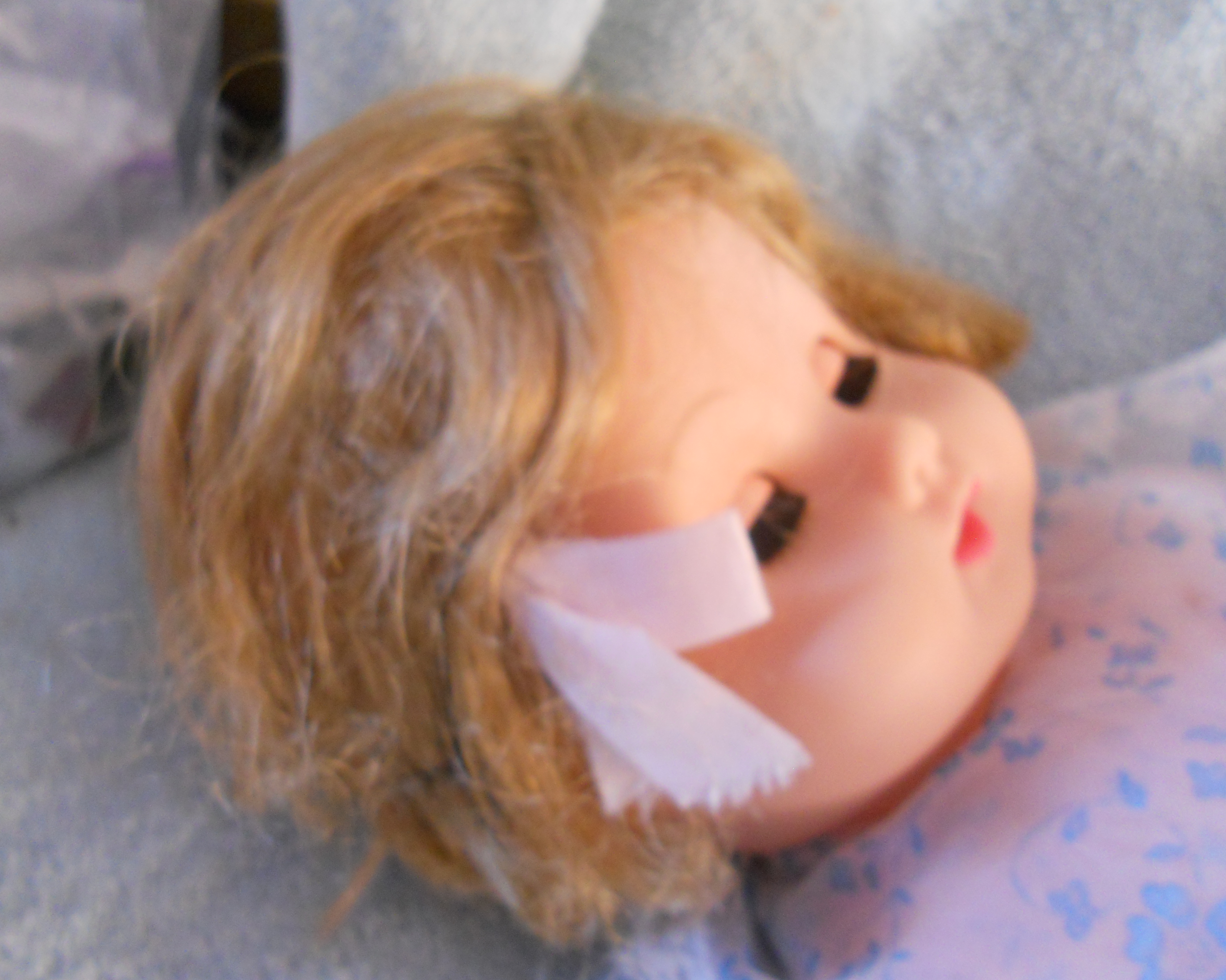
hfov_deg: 52.8
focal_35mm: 34
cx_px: 588
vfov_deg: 43.4
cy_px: 490
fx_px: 1234
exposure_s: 1/3
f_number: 3.5
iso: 400
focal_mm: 5.8
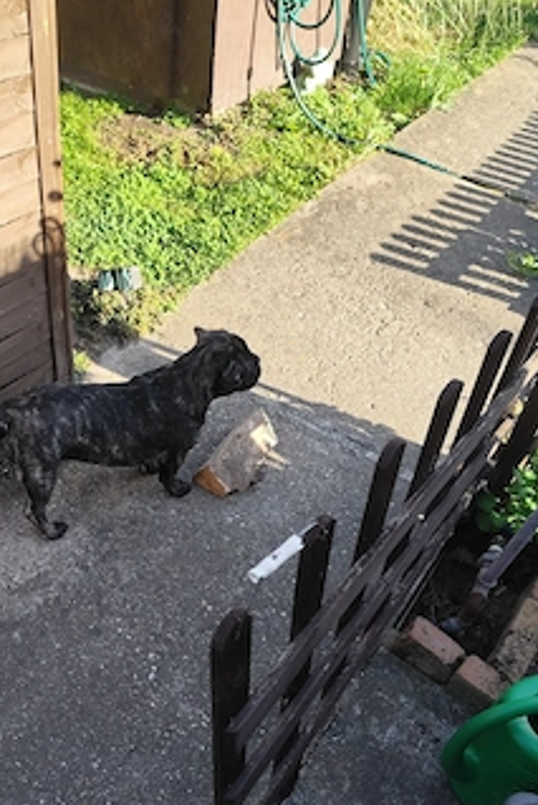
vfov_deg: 61.2
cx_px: 194
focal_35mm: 30
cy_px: 492
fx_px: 672
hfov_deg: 43.2
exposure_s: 1/174
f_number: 1.65
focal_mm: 6.14
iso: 50
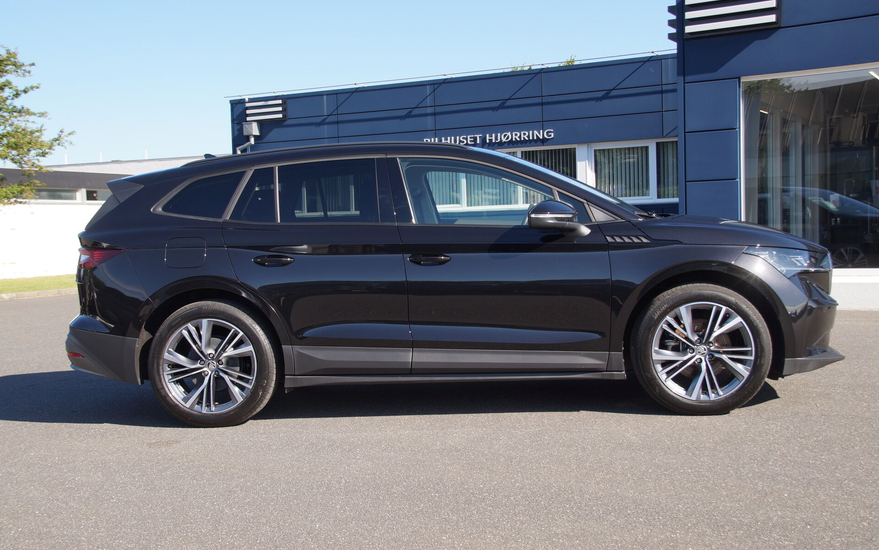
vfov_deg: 29.9
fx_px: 1030
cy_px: 267
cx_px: 440
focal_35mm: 43
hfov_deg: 46.2
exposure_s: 1/160
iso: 100
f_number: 6.3
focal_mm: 28
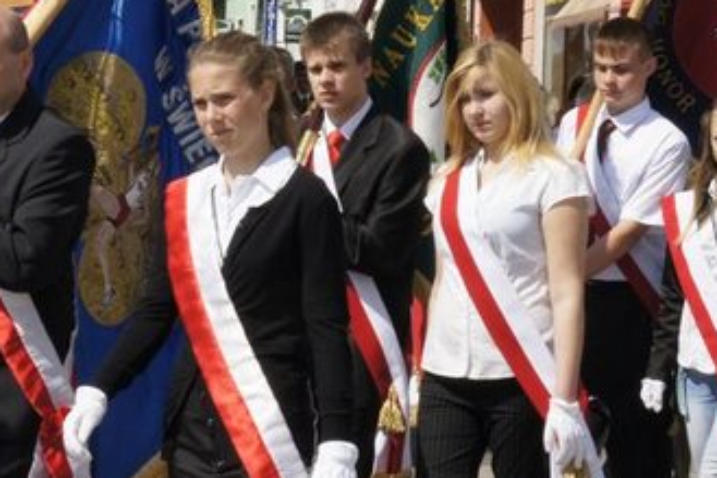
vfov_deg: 9.3
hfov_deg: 13.9
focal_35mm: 148
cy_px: 214
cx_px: 268
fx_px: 2946
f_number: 29
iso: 400
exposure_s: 1/160
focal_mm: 50
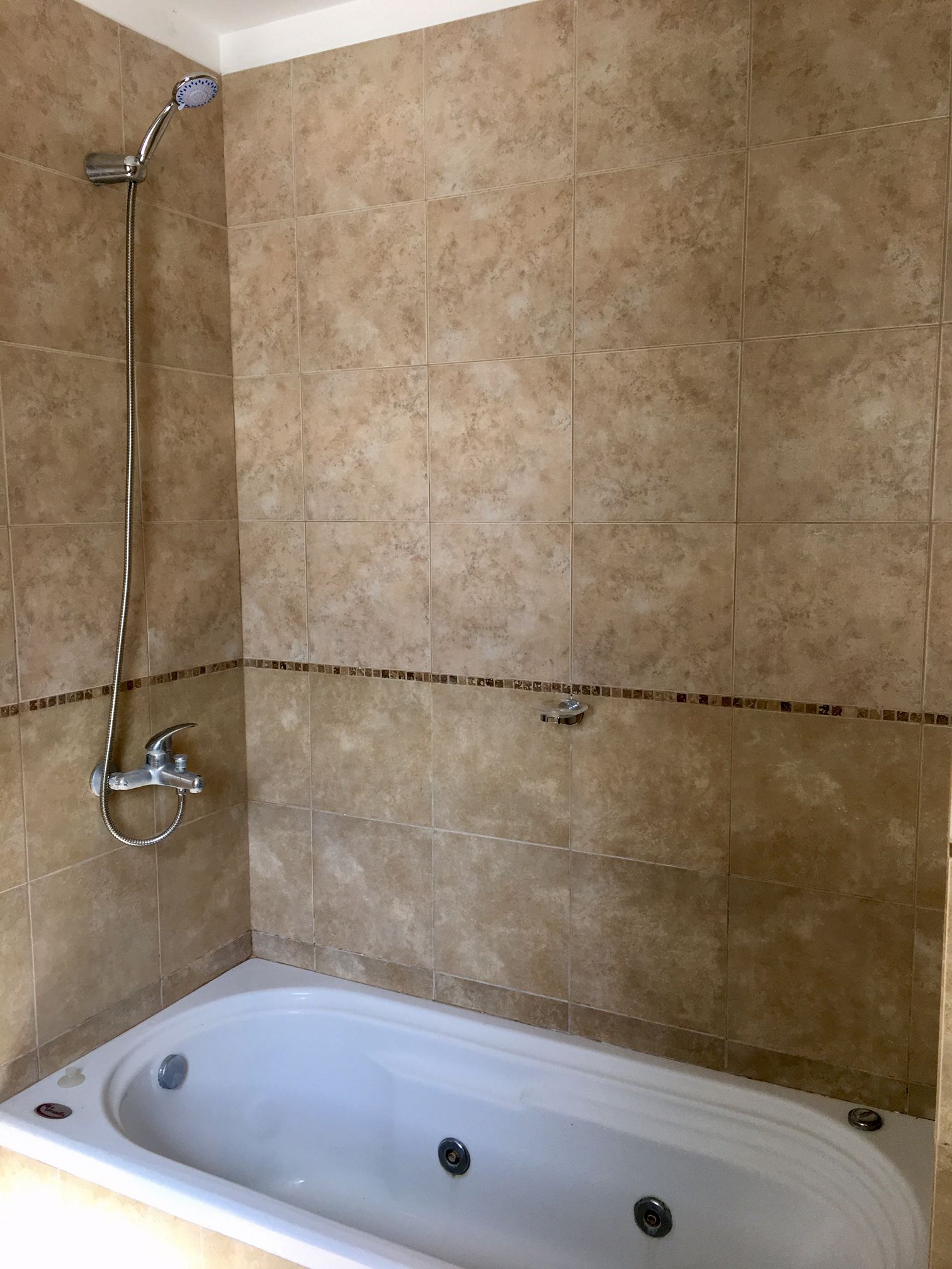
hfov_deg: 48.2
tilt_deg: -7.0
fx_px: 1063
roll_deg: +0.2
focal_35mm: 29
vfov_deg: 61.7
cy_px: 634
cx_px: 476
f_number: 2.2
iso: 40
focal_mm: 4.15
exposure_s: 1/100
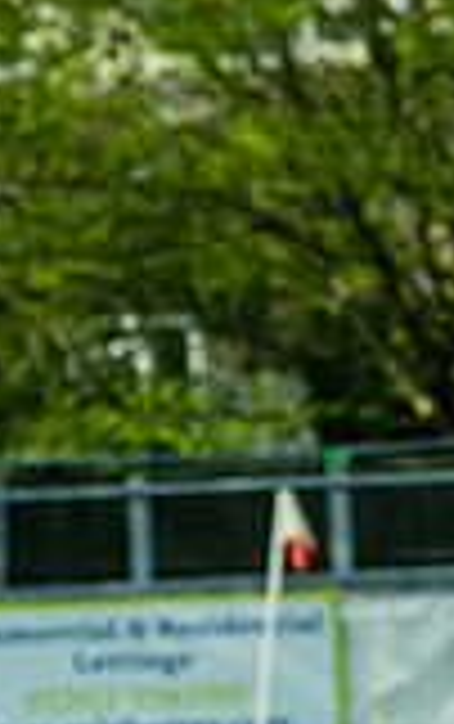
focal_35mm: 980
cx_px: 661
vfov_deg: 2.1
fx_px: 19349
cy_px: 670
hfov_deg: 1.3
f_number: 4
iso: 400
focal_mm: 112
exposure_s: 1/4000
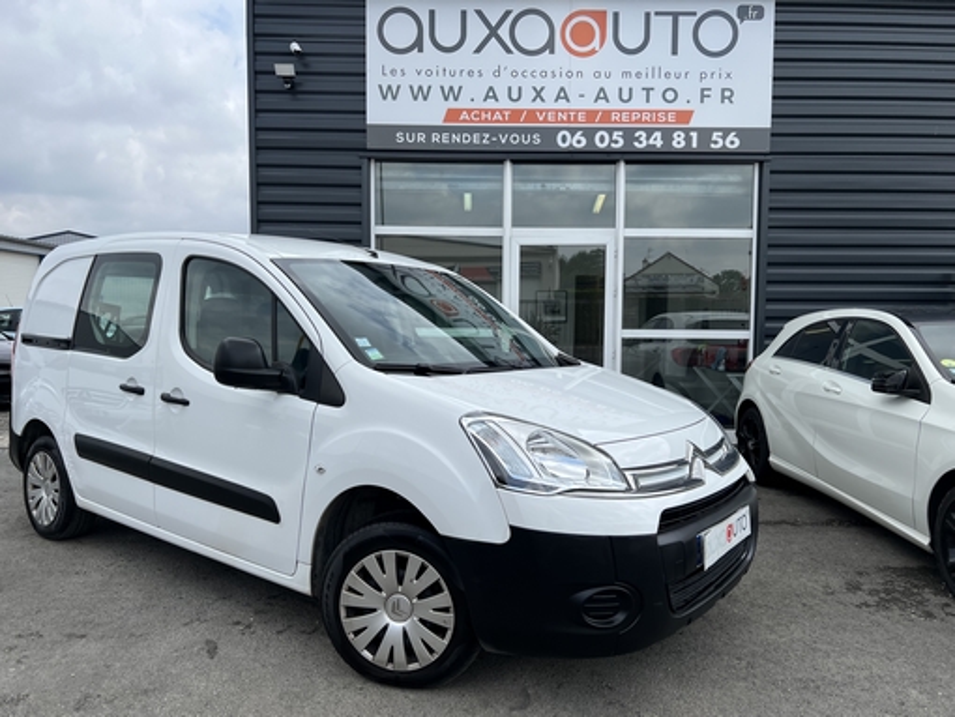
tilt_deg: -3.9
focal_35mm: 26
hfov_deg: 67.3
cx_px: 478
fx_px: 718
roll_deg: -0.3
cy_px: 358
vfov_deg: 53.1
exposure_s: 1/4831
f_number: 1.5
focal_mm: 5.7
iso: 50
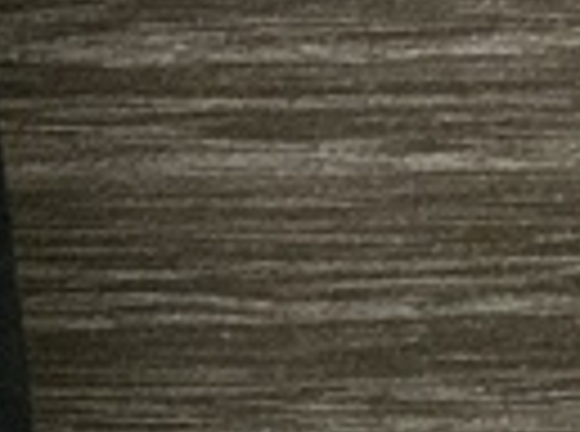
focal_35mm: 231
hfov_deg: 6.9
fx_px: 3860
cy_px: 387
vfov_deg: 6.4
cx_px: -1664
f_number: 1.8
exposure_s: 1/60
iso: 100
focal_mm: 3
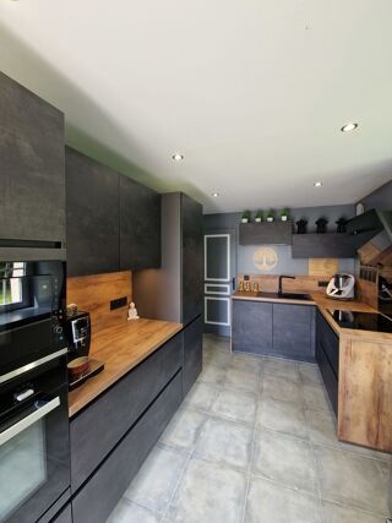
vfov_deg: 106.2
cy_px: 262
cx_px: 196
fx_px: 196
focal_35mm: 13
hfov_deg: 89.9
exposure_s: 1/100
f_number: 2.2
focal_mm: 2.2
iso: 100
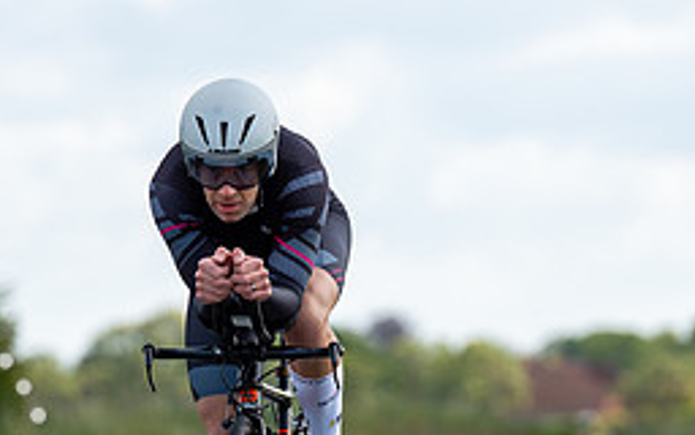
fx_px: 8220
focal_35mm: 434
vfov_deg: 3.0
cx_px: 233
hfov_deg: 4.8
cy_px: 374
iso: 100
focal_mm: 188
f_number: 4
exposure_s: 1/1000
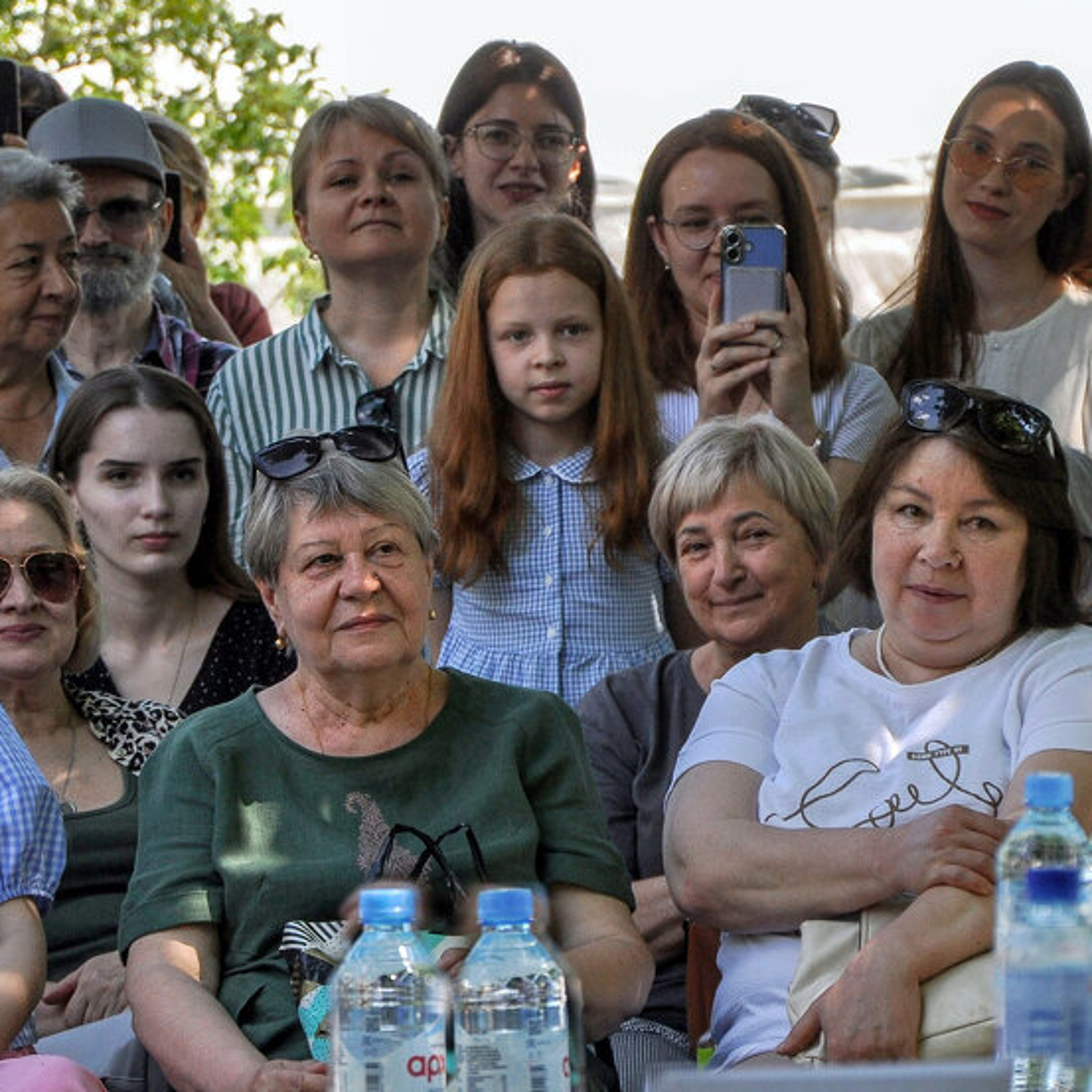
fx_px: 10383
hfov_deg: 6.0
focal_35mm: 291
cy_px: 666
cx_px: 872
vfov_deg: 6.0
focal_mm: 105
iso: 360
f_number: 5.6
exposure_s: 1/500
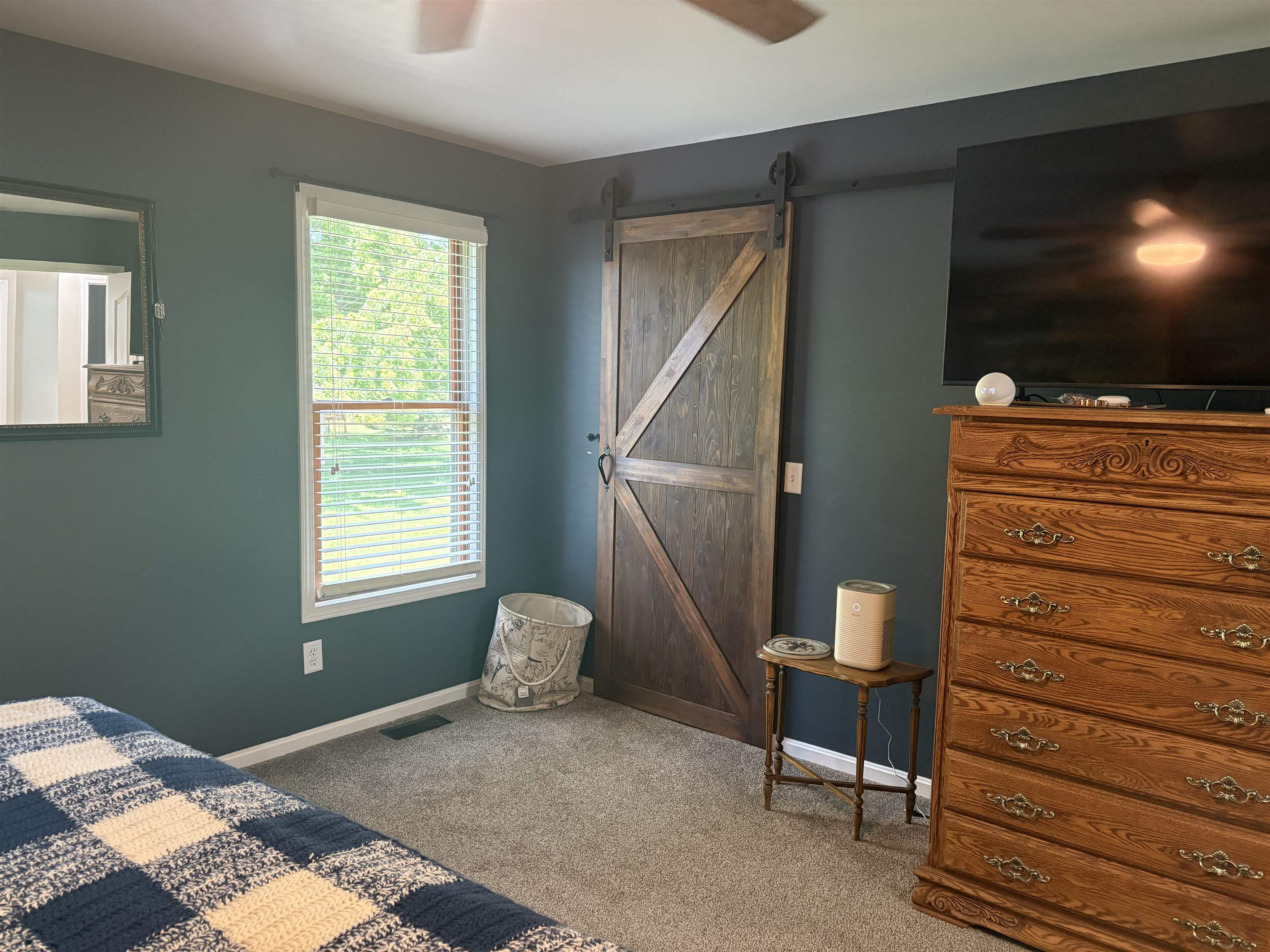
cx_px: 635
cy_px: 476
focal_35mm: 26
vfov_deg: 53.1
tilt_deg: -5.7
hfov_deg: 67.3
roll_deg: -0.4
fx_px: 954
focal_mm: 5.96
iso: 320
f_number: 1.6
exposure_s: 1/60
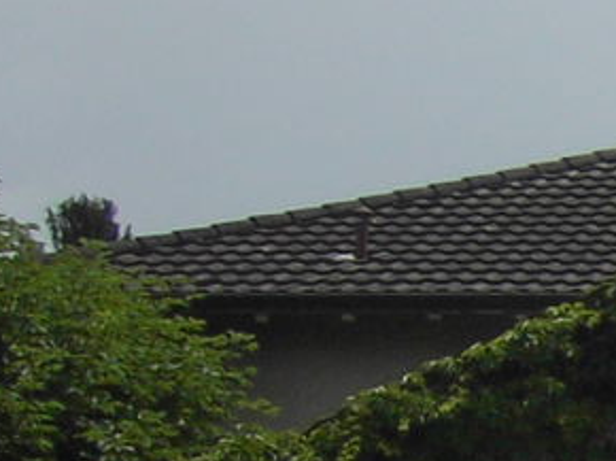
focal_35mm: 232
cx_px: 2024
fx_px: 4125
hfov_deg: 7.3
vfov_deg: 6.3
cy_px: 826
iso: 50
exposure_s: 1/320
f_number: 6.7
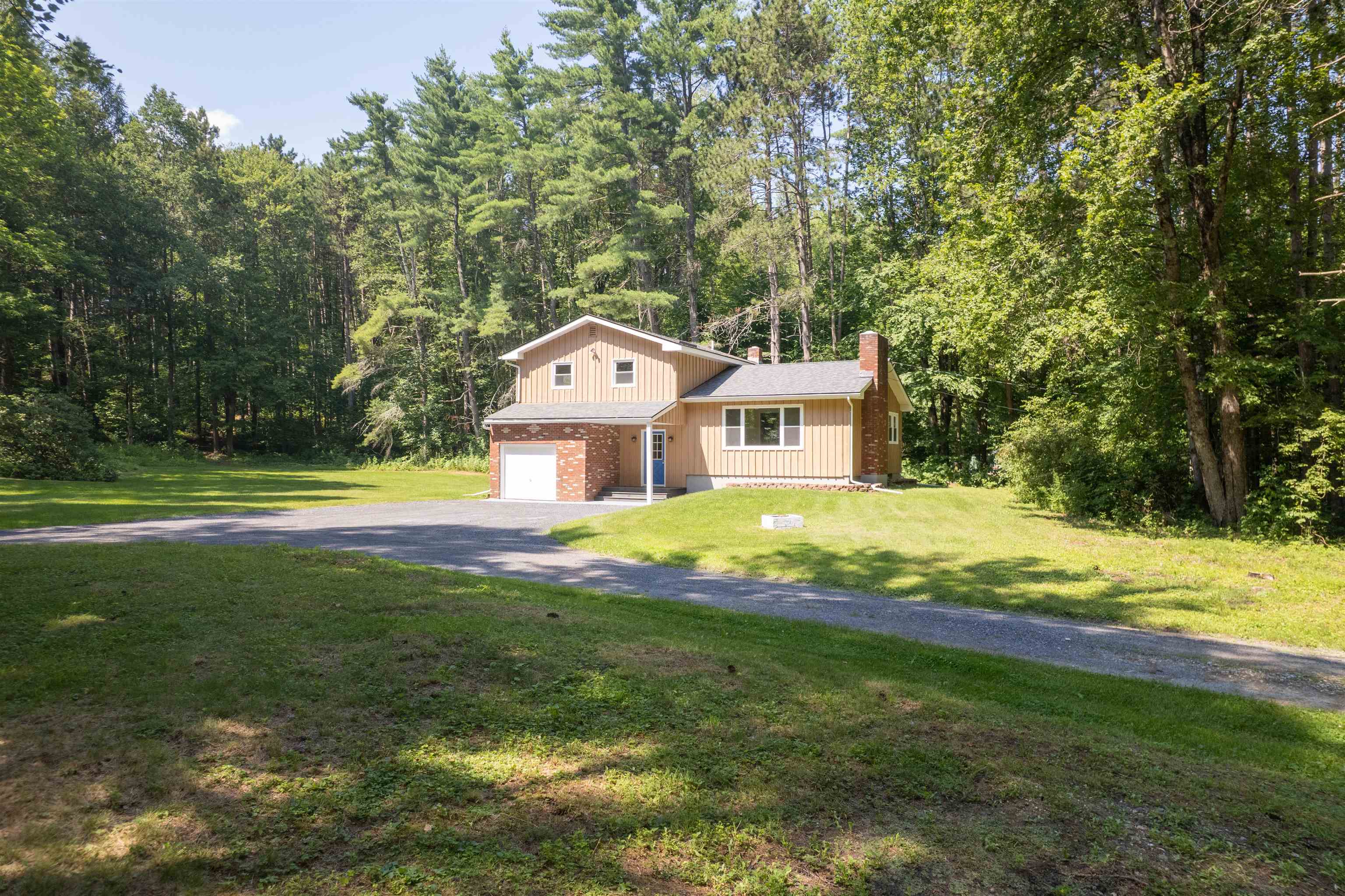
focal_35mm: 22
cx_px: 672
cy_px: 448
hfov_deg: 78.6
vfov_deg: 57.2
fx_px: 822
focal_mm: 8.38
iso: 110
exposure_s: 1/80
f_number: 2.8
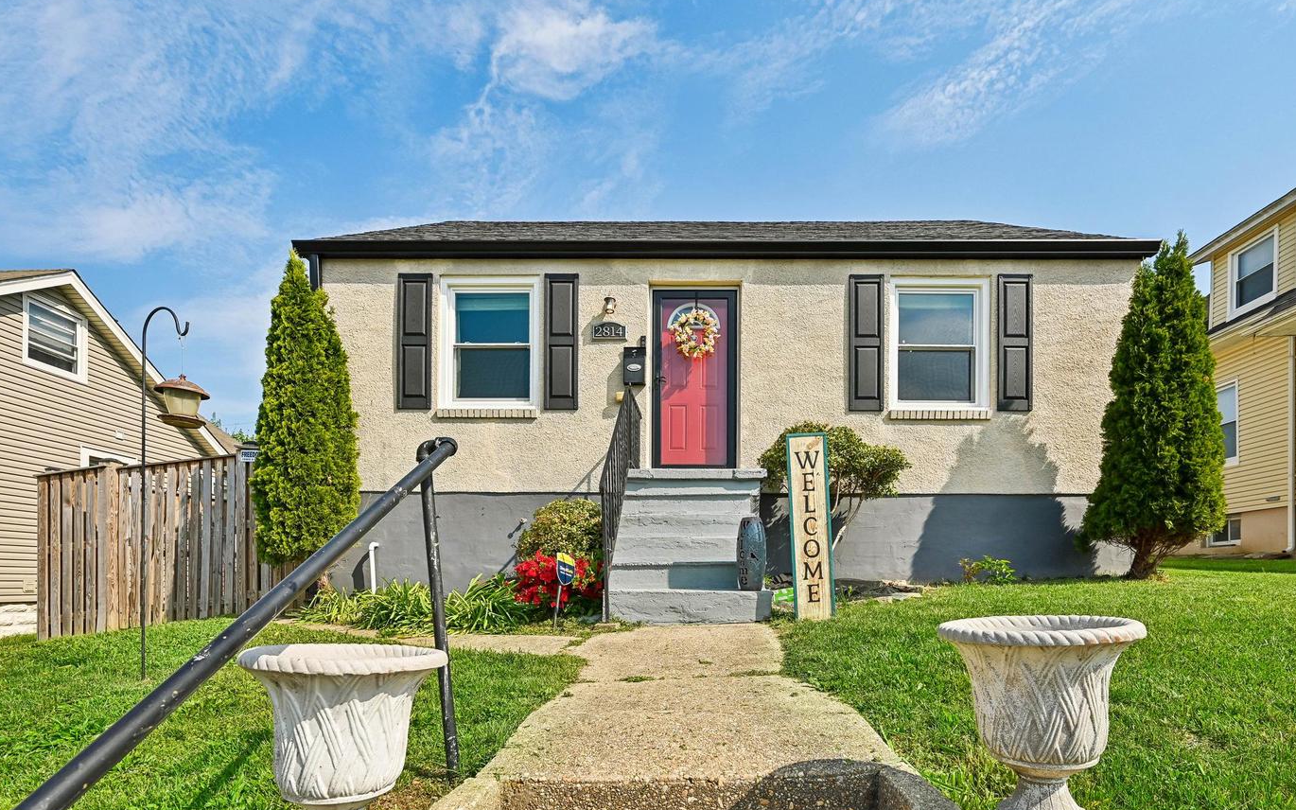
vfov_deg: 74.7
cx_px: 673
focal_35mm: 15
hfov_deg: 101.4
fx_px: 530
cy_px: 427
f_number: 8
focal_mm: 14
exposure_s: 1/400
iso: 100
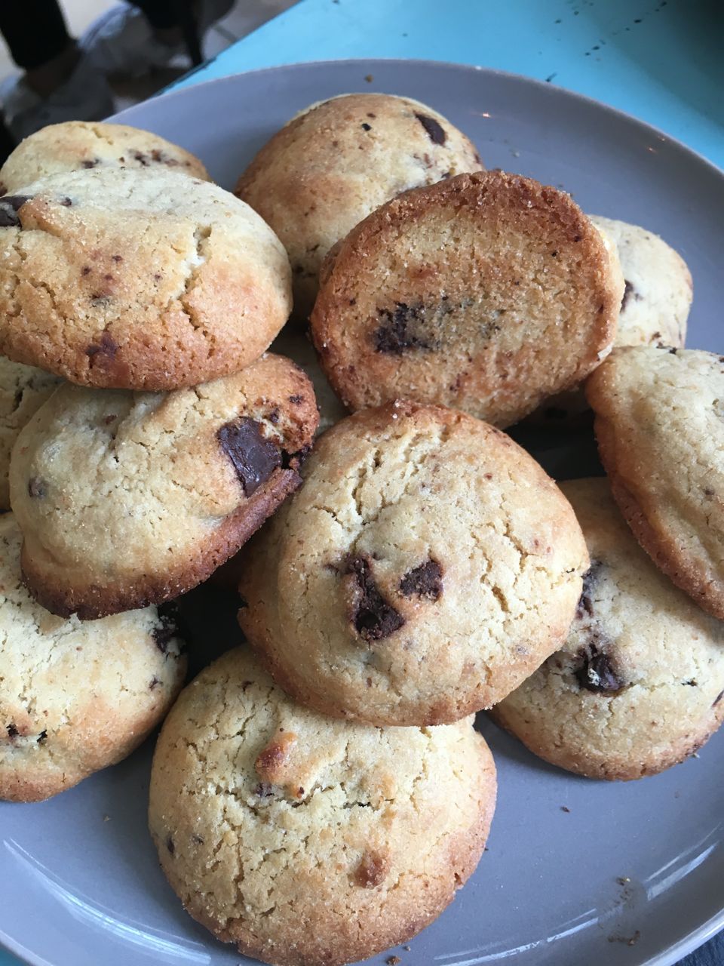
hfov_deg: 48.2
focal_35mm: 29
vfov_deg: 61.7
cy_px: 483
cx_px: 362
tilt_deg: -63.8
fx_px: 809
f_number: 2.2
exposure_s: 1/33
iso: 40
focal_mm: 4.15
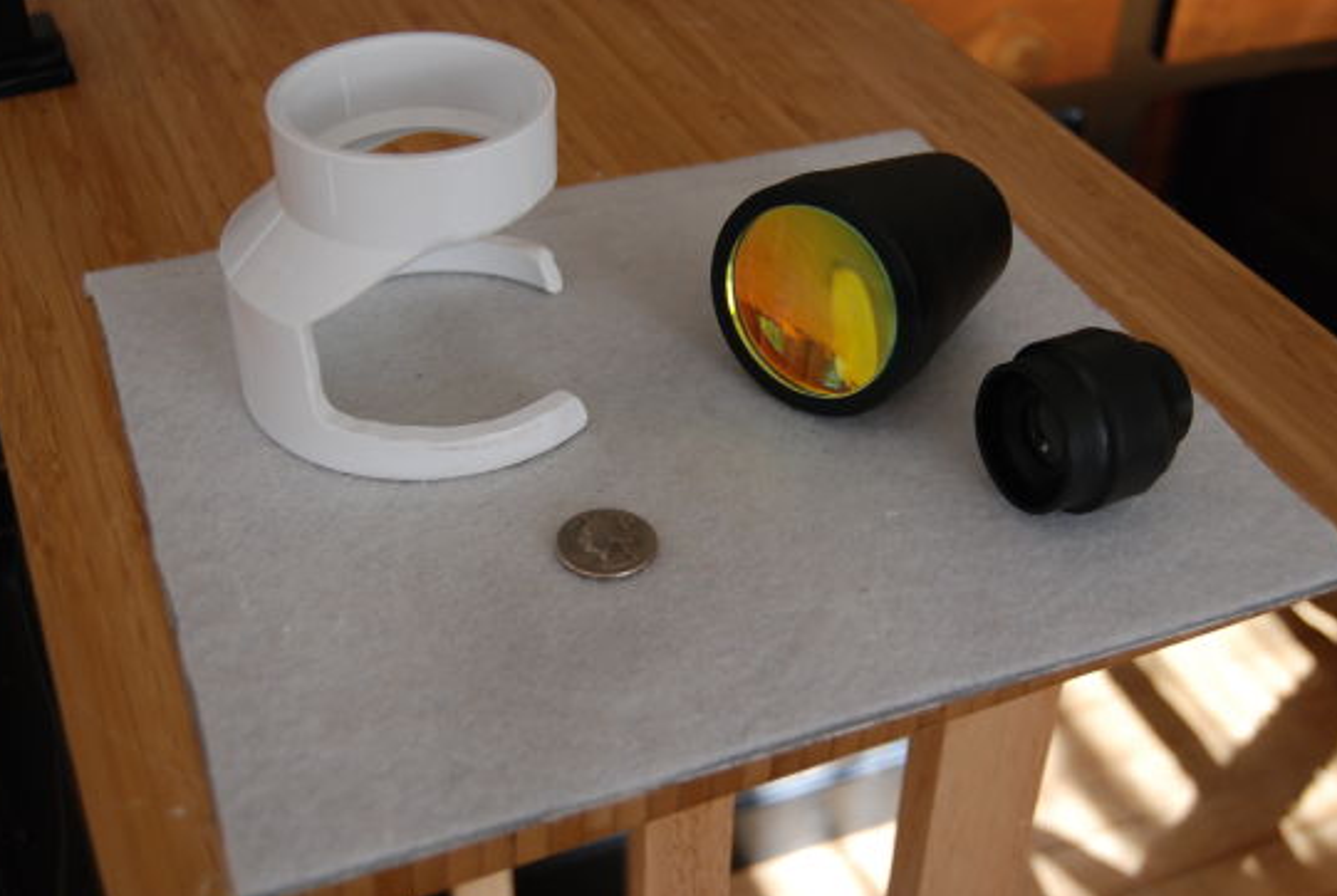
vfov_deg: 27.1
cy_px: 416
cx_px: 666
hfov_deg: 39.5
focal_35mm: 50
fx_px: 1860
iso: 400
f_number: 4.2
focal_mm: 30
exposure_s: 1/80
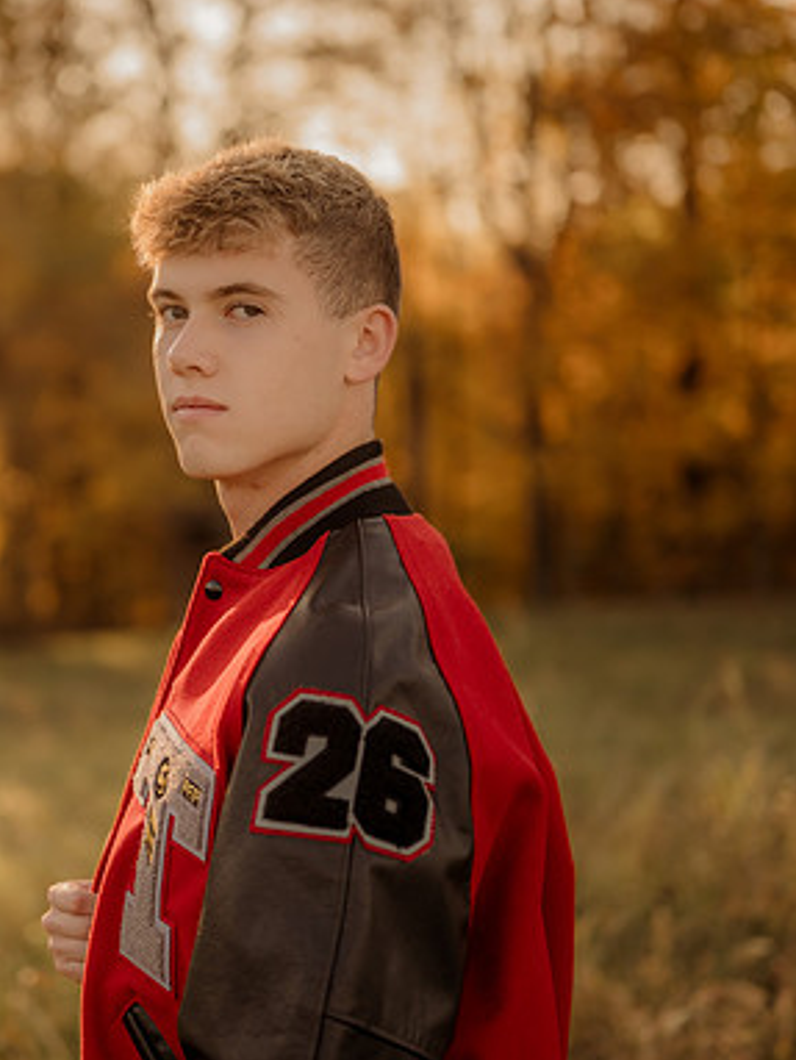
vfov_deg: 26.7
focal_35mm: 73
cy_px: 531
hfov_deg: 20.0
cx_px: 158
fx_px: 2236
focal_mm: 50
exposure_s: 1/1000
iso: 250
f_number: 1.8
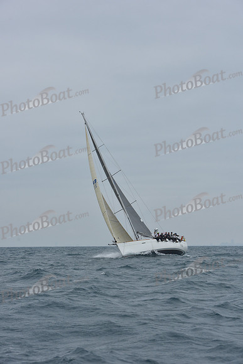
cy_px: 182
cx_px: 122
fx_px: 992
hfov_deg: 14.0
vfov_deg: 20.8
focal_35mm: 98
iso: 250
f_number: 7.1
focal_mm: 98
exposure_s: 1/800
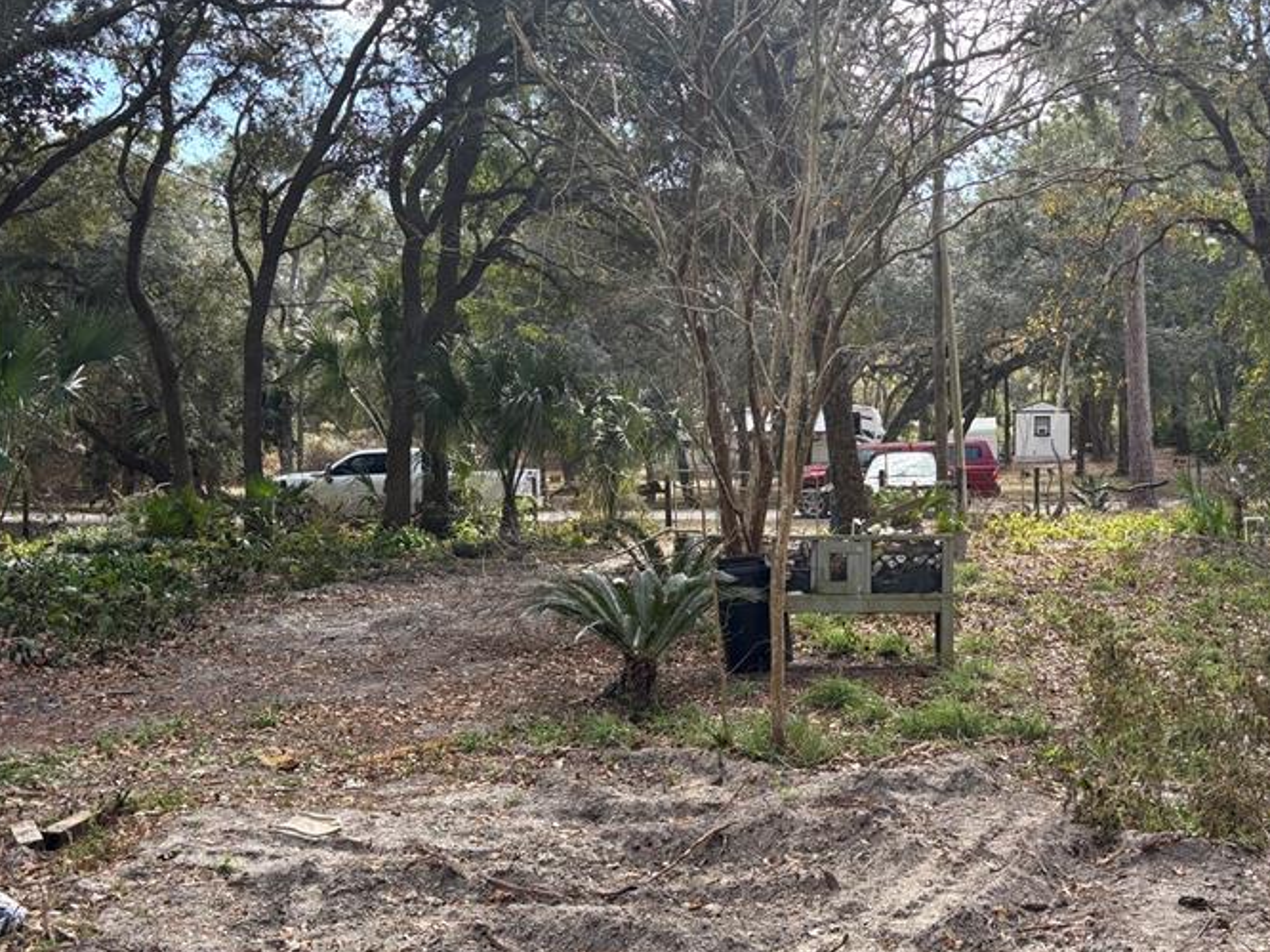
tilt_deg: -1.9
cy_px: 450
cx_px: 780
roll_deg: -0.1
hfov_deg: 46.5
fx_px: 1467
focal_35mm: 40
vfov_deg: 35.9
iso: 50
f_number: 1.6
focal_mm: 5.96
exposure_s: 1/641
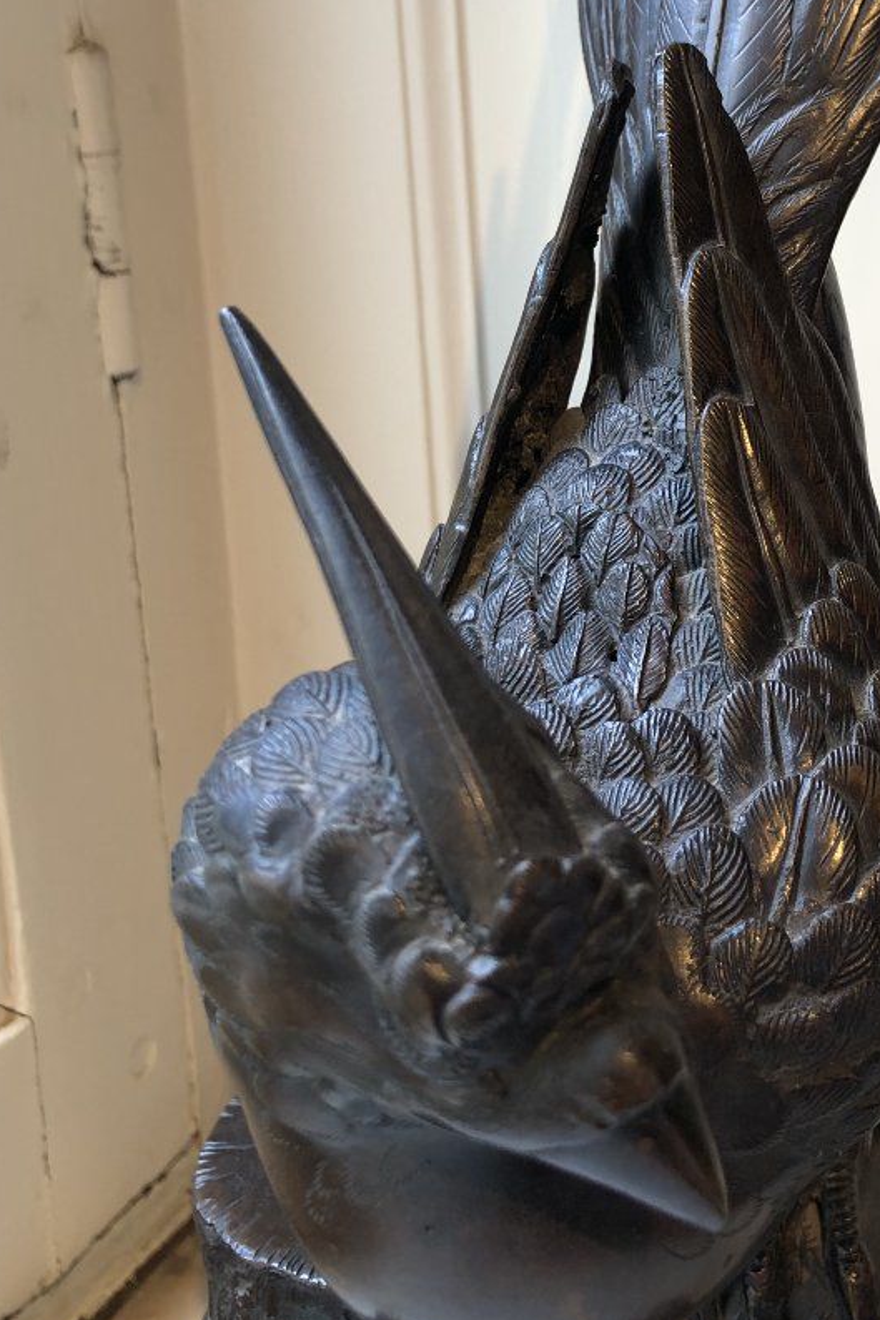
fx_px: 1614
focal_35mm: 44
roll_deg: +3.2
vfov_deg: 43.9
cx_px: 687
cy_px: 451
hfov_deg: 29.9
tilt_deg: -13.0
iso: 32
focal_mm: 4
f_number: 1.8
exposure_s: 1/50
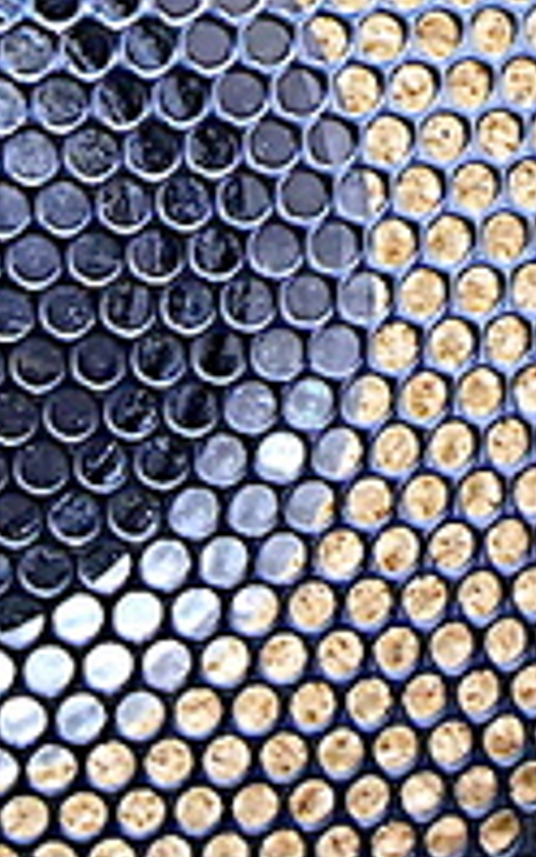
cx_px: -169
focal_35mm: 776
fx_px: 18111
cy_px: 238
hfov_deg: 1.7
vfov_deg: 2.7
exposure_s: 1/3.2
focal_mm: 27.1
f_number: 5.4
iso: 200
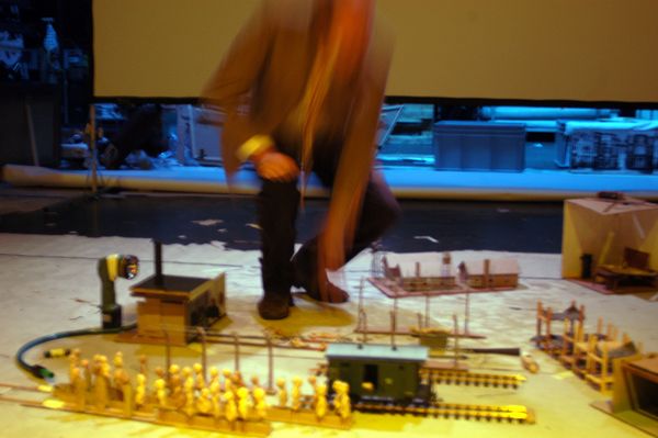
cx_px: 329
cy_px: 219
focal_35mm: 52
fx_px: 959
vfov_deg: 25.7
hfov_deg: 37.9
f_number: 2.8
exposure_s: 1/6
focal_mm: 35
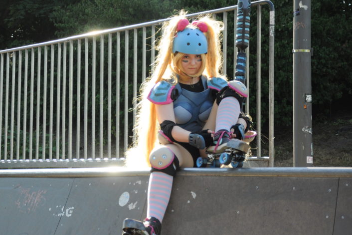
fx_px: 956
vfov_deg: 14.0
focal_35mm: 98
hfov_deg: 20.8
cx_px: 124
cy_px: 96
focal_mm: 45
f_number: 5
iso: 400
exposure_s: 1/400
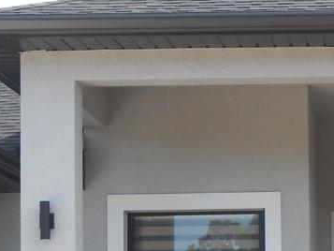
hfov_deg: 17.3
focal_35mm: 109
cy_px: 298
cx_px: 394
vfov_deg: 13.2
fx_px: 1052
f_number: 4.2
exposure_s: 1/250
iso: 100
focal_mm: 6.8
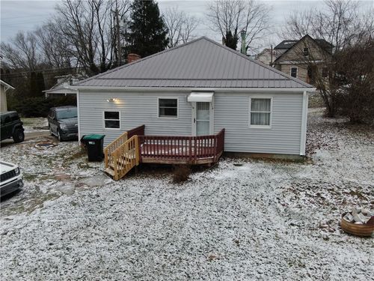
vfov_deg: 39.7
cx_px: 187
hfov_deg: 51.4
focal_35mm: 36
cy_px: 140
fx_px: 389
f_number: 3.3
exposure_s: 1/80
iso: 100
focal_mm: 6.08
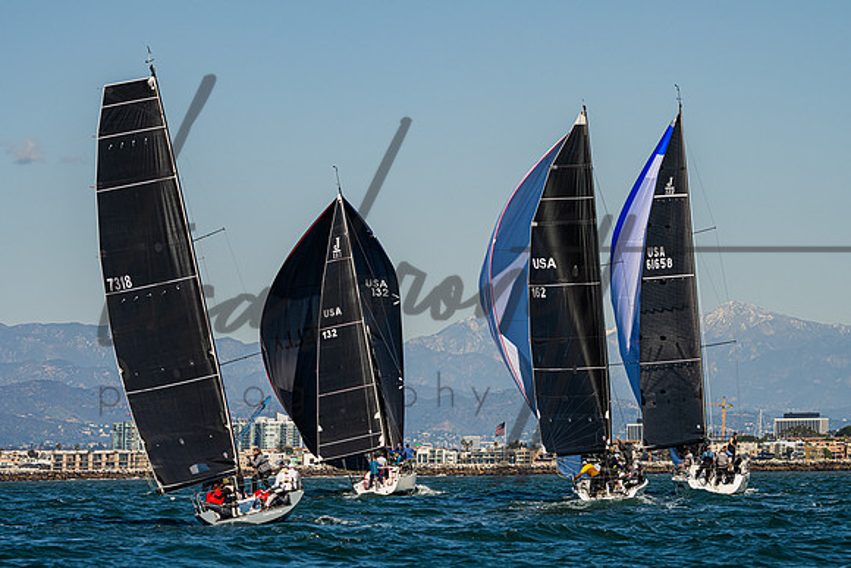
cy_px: 260
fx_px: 4882
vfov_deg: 6.7
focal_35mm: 206
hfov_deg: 10.0
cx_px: 490
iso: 400
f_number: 9
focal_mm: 165
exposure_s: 1/2000
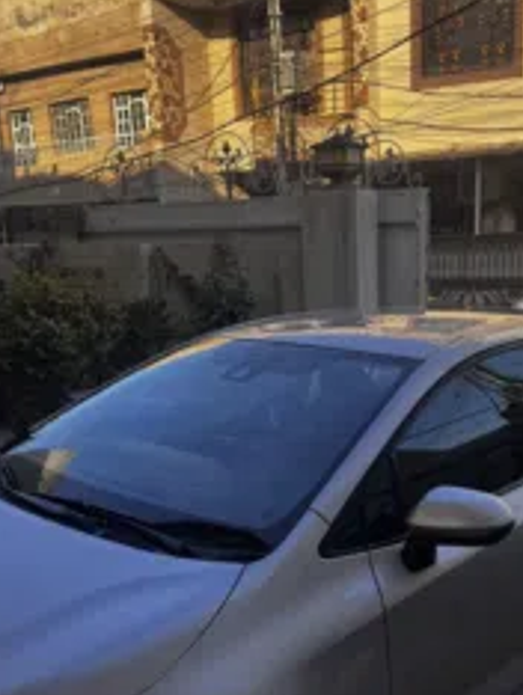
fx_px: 824
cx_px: 339
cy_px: 469
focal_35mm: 41
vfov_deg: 45.0
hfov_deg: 34.9
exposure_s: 1/1560
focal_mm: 6.76
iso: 80
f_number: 1.78
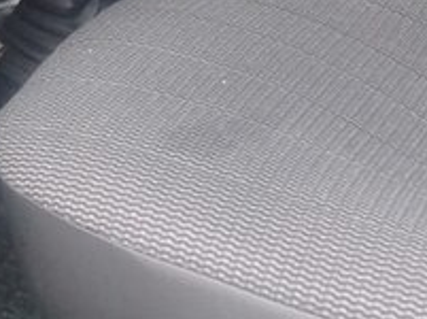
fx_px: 1256
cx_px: -6
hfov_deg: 18.7
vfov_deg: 13.5
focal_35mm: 102
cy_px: -175
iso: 80
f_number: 2.2
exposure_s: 1/33
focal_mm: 3.3
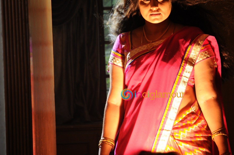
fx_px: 1167
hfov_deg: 11.4
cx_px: 153
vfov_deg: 7.6
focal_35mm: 180
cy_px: 51
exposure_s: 1/160
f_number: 5.6
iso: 640
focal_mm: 85
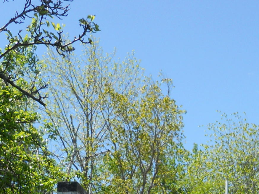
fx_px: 718
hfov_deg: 19.7
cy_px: 313
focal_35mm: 96
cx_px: 269
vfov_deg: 14.1
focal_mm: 5
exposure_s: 1/640
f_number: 2.7
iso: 80
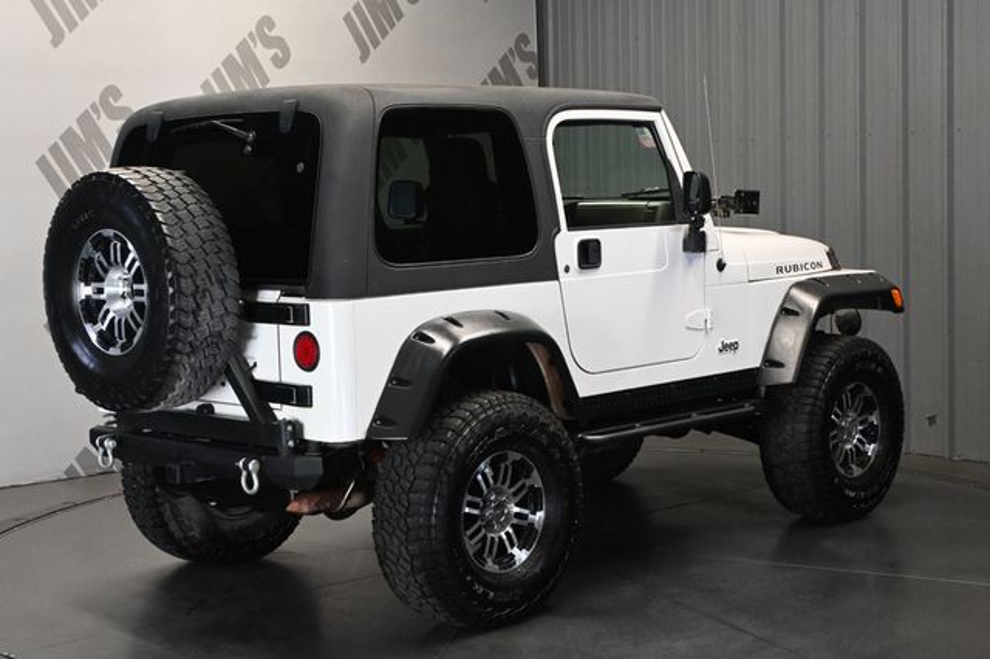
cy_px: 330
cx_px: 495
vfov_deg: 23.8
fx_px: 1567
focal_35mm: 57
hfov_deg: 35.1
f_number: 5.6
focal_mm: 38
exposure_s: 1/60
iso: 4000
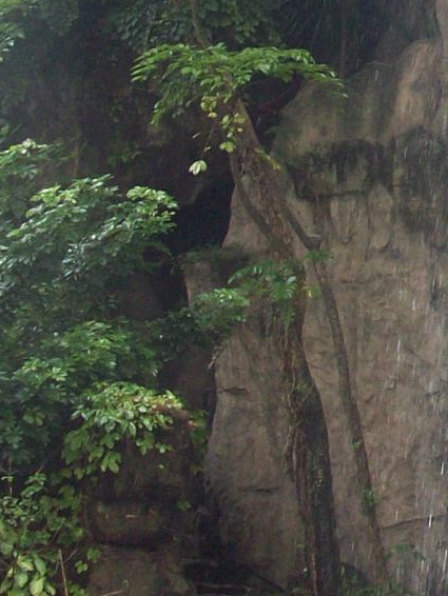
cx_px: 617
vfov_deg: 15.4
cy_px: -130
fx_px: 2121
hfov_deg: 11.7
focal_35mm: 123
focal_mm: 5.7
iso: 104
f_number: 2.8
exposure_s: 1/128
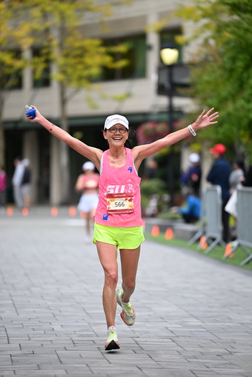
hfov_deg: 6.9
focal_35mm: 200
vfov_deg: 10.3
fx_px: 2099
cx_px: 126
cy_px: 188
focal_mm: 200
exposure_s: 1/2000
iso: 640
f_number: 2.8
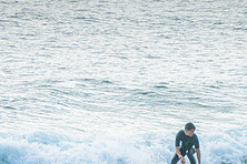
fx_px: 8775
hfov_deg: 1.6
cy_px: 182
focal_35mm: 1279
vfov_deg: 1.1
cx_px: 198
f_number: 14
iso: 800
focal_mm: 400
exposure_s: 1/1600
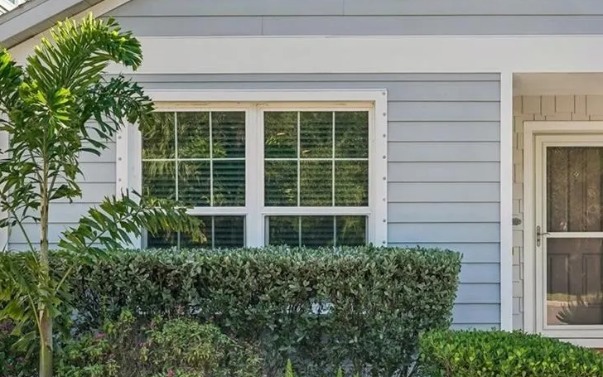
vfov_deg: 27.3
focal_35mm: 47
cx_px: 429
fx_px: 772
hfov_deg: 41.7
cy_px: 237
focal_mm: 21
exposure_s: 1/500
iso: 400
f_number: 8
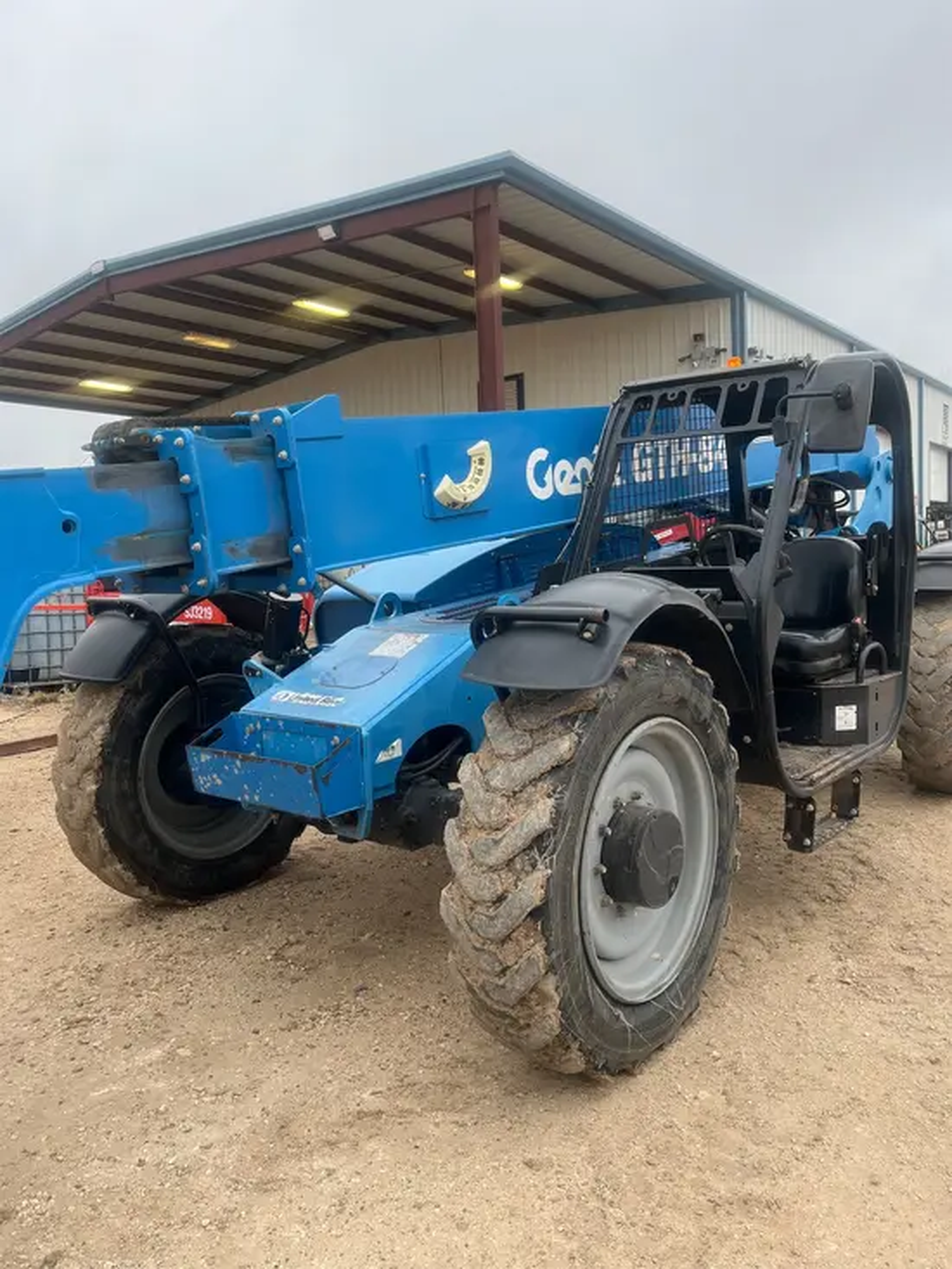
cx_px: 476
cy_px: 634
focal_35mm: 26
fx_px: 953
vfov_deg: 67.3
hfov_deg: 53.1
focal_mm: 5.1
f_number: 1.6
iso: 40
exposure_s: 1/159
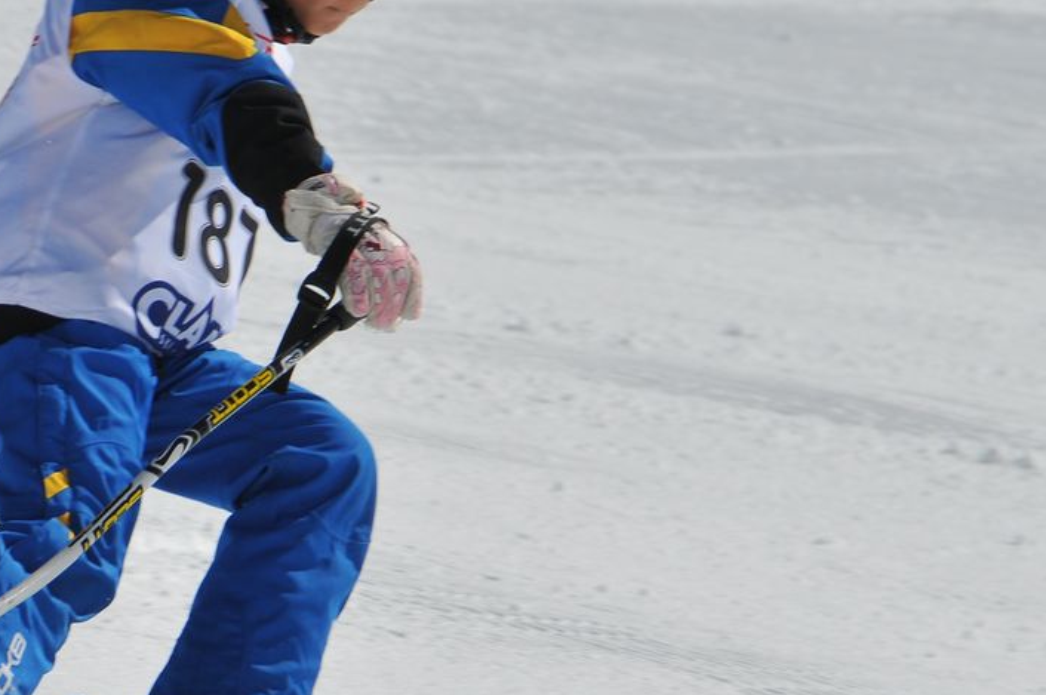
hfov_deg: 4.0
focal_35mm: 510
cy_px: 430
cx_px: 360
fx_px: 14801
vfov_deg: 2.7
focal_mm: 150
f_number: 9
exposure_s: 1/1250
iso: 200
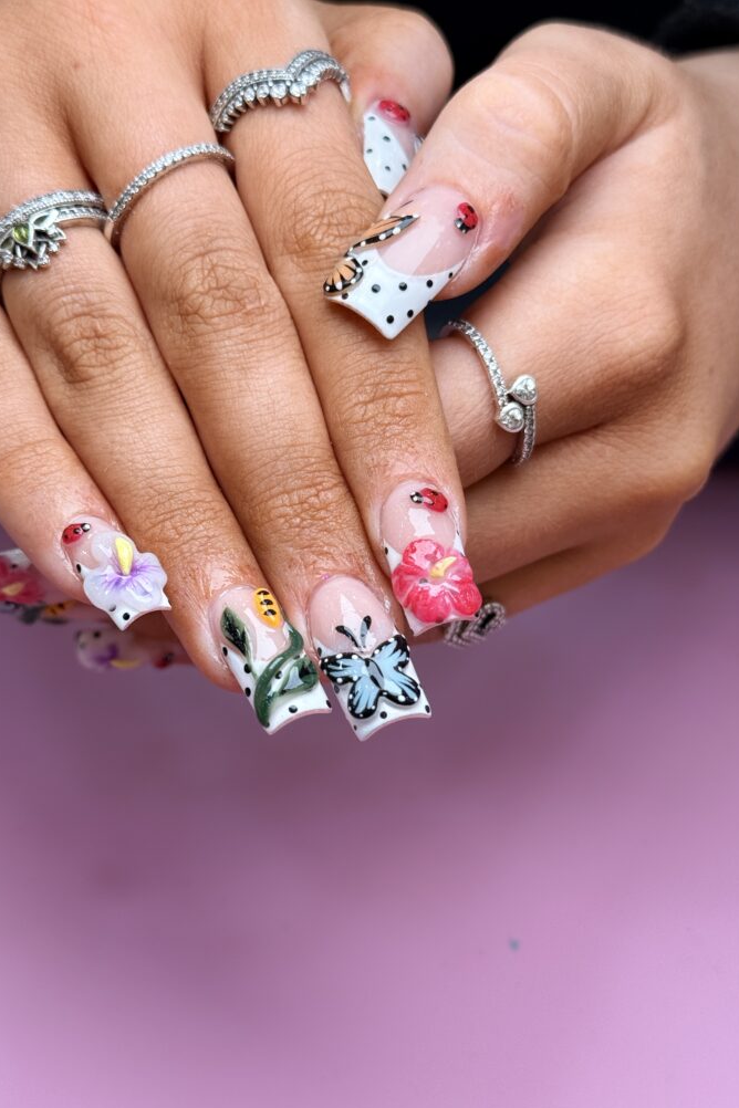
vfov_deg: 38.9
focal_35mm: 51
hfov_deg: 26.5
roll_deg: -2.0
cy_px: 547
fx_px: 1570
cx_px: 364
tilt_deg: -37.0
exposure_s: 1/381
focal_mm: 6.76
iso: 64
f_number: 1.78
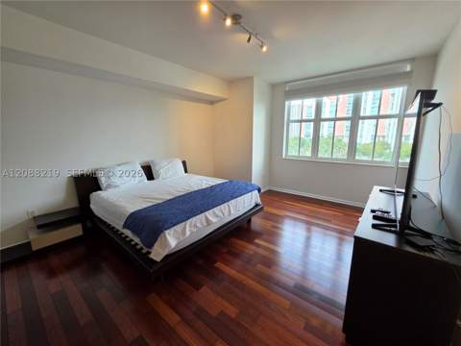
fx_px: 173
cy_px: 173
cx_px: 230
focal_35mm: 13
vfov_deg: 89.9
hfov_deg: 106.2
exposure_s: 1/120
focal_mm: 2.2
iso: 80
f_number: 1.9
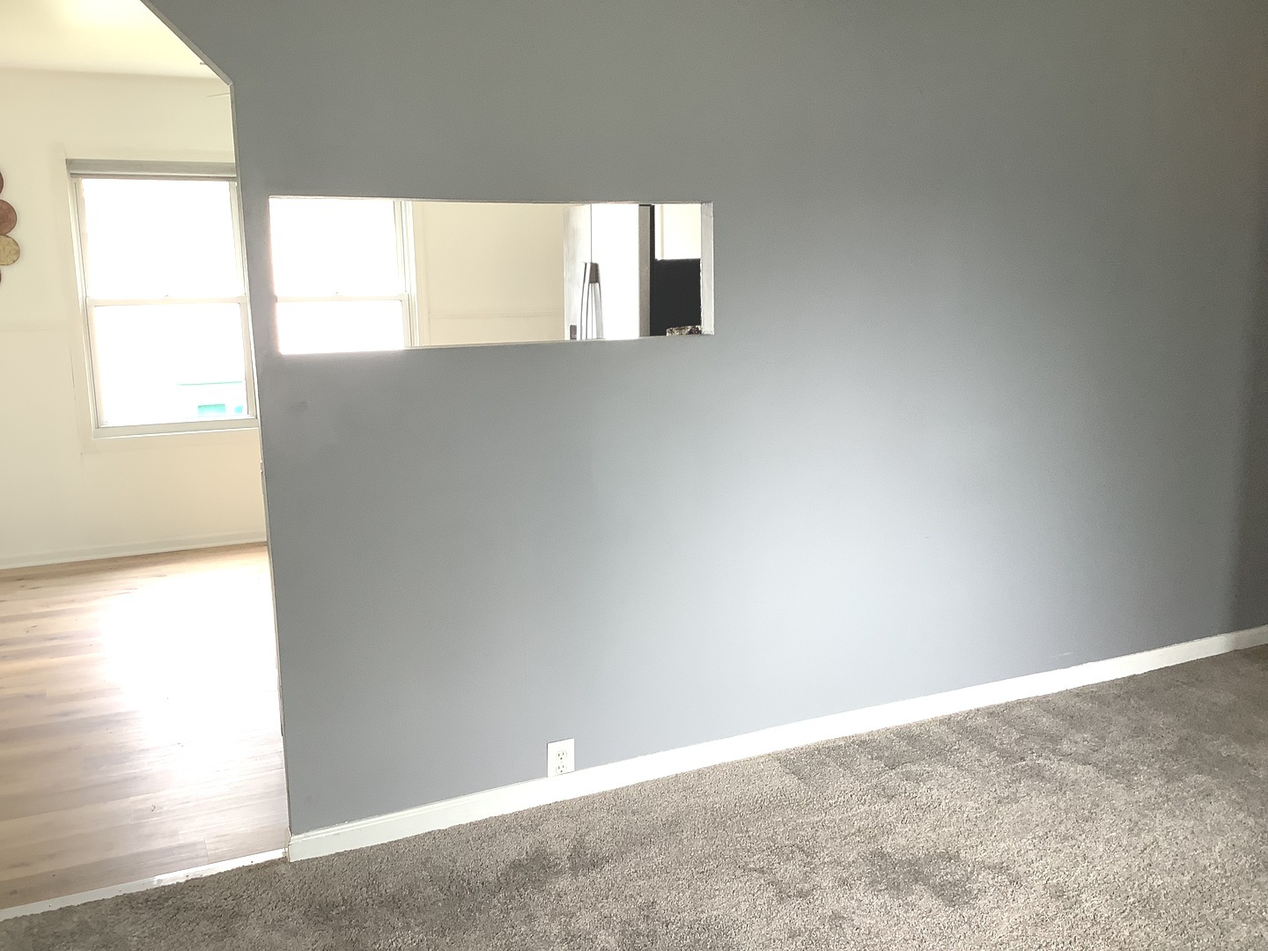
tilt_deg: -10.6
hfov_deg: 58.4
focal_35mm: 31
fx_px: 1136
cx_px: 634
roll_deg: +0.7
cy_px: 476
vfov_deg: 45.4
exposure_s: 1/60
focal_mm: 3.3
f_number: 2.4
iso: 80
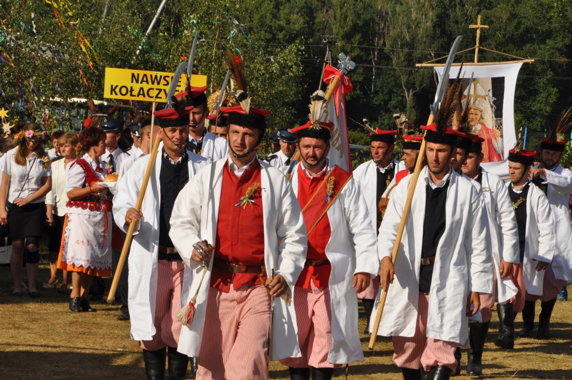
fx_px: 2499
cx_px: 286
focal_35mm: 158
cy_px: 190
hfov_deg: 13.1
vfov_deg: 8.7
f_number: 22
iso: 200
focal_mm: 105
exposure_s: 1/200
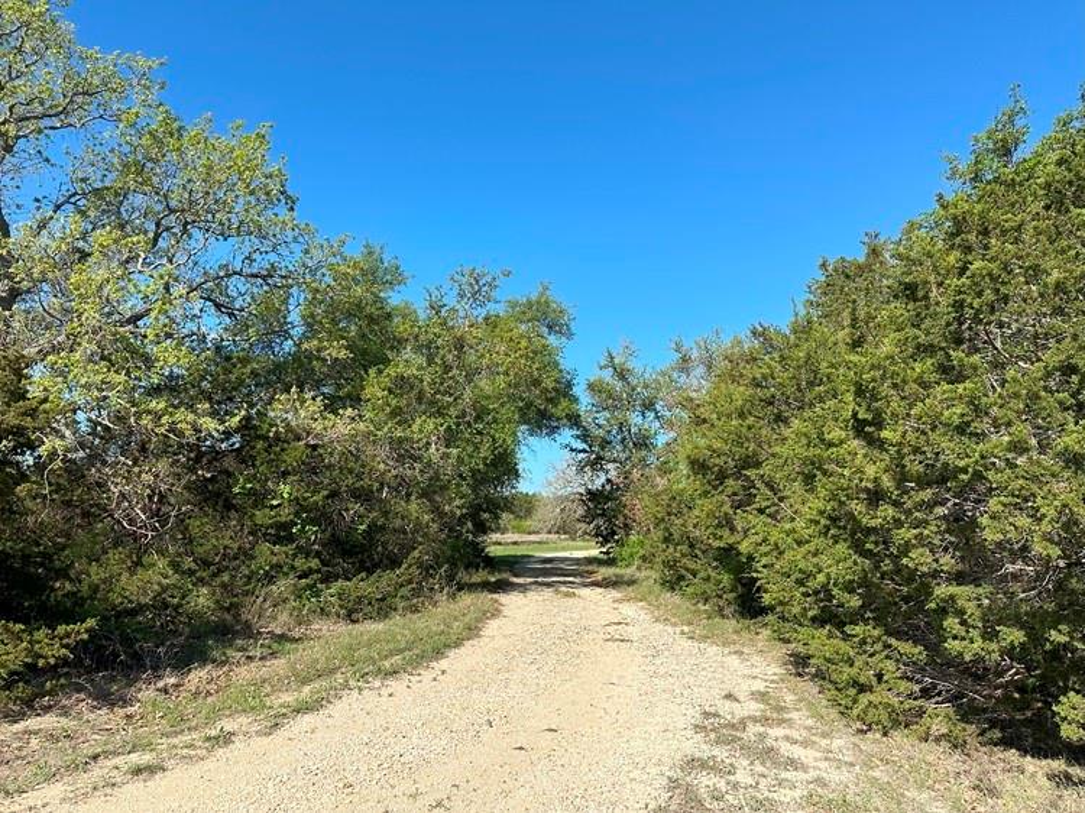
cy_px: 406
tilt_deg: +9.9
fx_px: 752
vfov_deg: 56.8
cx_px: 542
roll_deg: -1.6
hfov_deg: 71.6
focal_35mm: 24
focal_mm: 6.86
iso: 80
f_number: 1.78
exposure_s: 1/3155
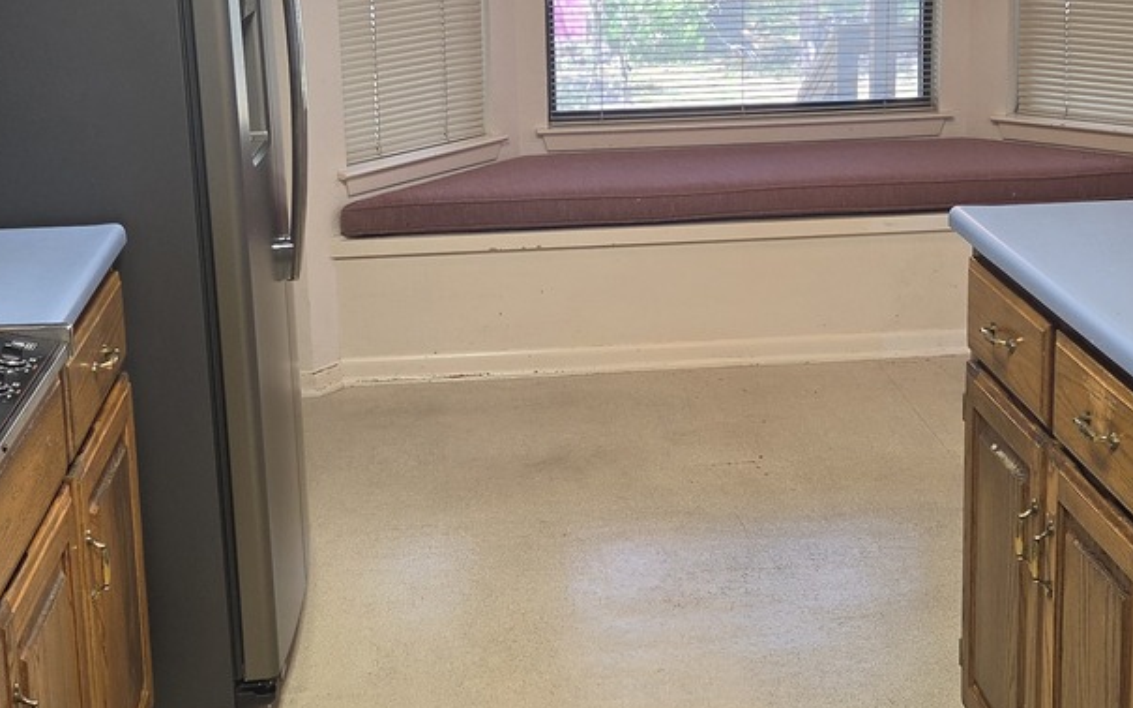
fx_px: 1791
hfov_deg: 35.1
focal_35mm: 58
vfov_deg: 22.2
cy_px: 200
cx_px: 571
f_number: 1.8
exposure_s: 1/120
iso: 100
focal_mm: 5.4
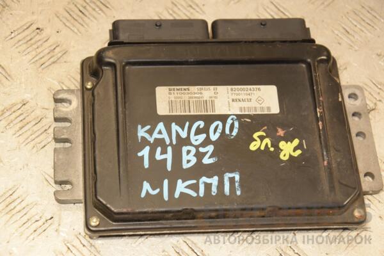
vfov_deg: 14.7
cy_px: 128
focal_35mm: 93
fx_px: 992
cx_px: 192
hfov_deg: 21.9
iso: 800
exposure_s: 1/160
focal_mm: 62
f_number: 5.3
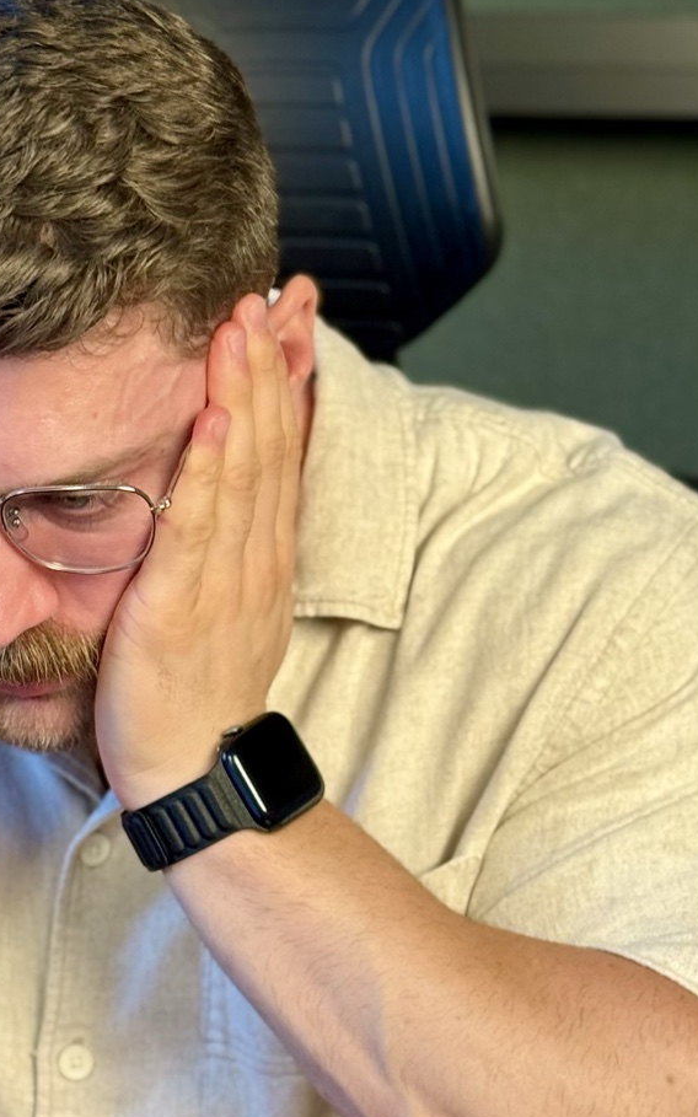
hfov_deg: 11.6
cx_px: 82
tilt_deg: -8.0
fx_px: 3409
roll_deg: -0.1
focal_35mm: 112
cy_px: 592
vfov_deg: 18.6
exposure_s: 1/60
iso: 160
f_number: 1.78
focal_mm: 6.76
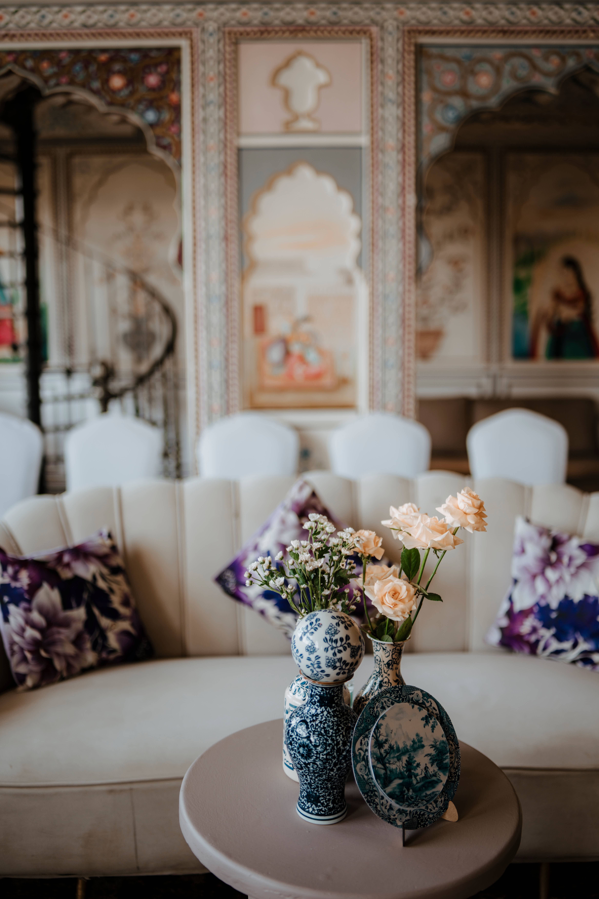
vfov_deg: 54.4
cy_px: 450
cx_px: 300
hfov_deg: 37.9
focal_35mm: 35
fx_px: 873
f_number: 1.4
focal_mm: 35
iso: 50
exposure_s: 1/160
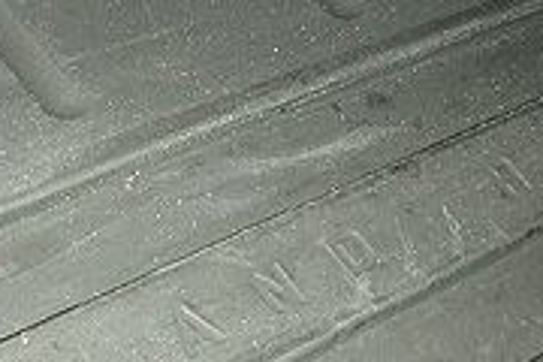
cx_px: 238
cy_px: 305
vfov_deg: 13.3
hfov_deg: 20.0
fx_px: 1538
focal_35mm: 102
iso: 50
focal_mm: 5.8
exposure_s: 1/60.1
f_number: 3
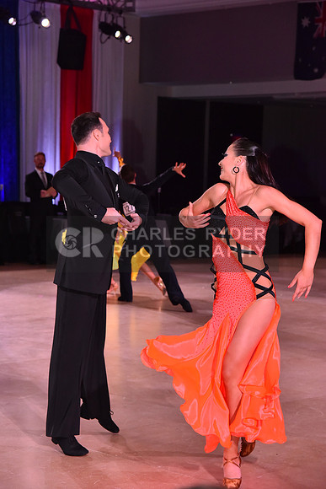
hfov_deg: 15.9
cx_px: 163
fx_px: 1167
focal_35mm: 86
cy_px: 244
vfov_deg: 23.6
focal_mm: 86
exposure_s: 1/320
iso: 2500
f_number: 7.1
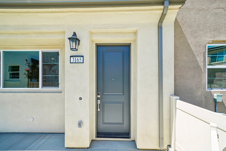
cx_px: 113
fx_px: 94
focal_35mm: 15
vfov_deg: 77.3
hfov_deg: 100.4
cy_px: 76
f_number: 7.1
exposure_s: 1/125
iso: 100
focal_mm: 15
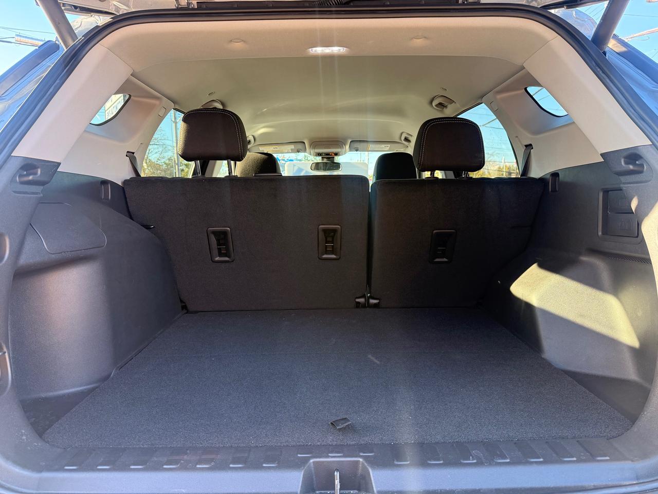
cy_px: 247
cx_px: 329
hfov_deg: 71.6
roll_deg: +0.8
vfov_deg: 56.8
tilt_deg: -5.9
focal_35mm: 24
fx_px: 456
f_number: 1.78
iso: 200
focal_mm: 6.76
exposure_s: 1/183
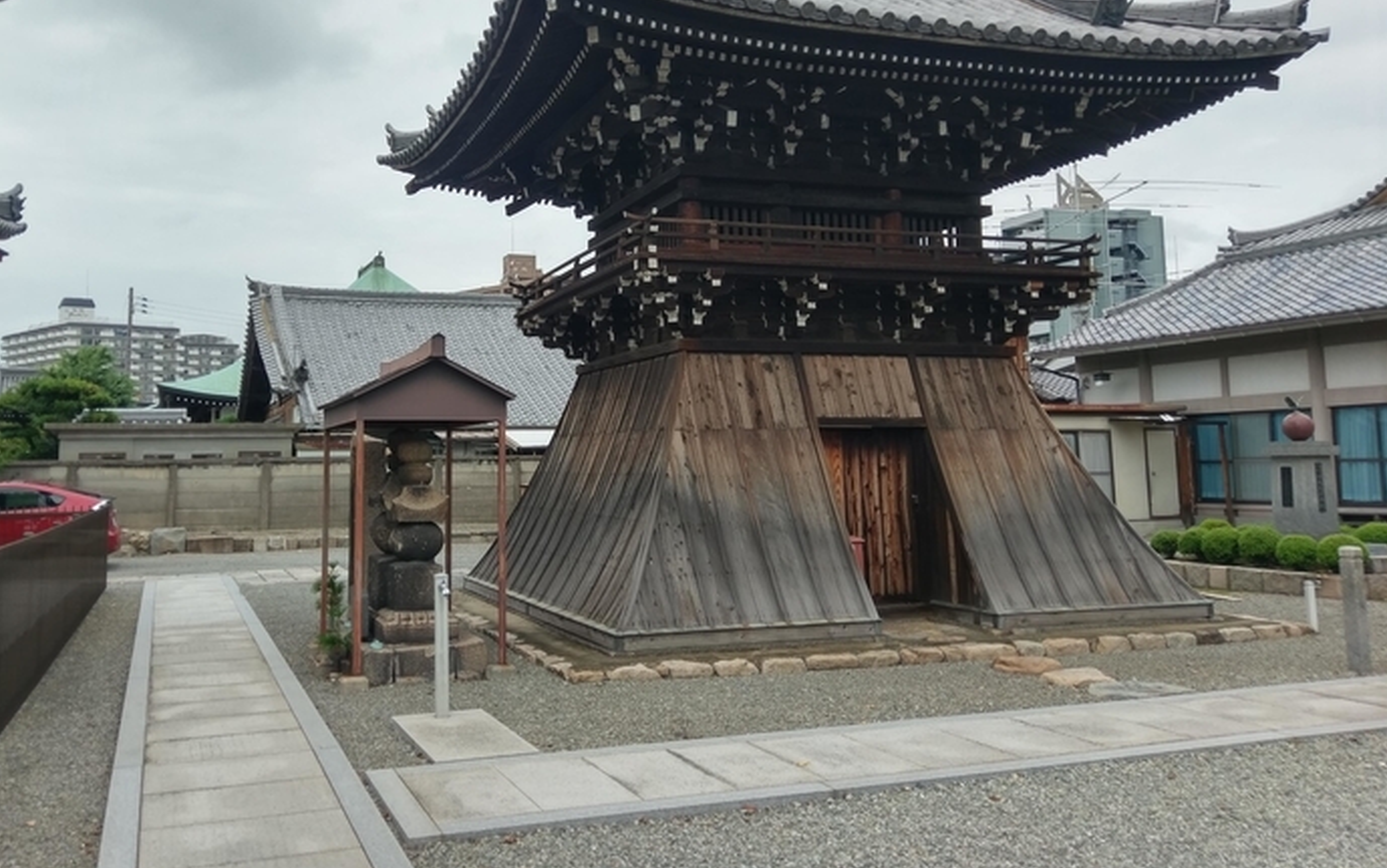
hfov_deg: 59.4
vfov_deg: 39.2
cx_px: 588
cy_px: 334
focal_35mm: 32
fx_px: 1210
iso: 100
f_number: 1.8
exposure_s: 1/1882
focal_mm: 4.58
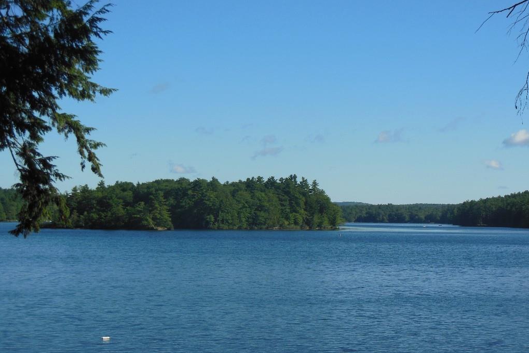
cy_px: 173
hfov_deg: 29.2
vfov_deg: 19.7
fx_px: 1014
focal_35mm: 69
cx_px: 265
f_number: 4.3
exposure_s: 1/1250
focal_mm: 11.7
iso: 125
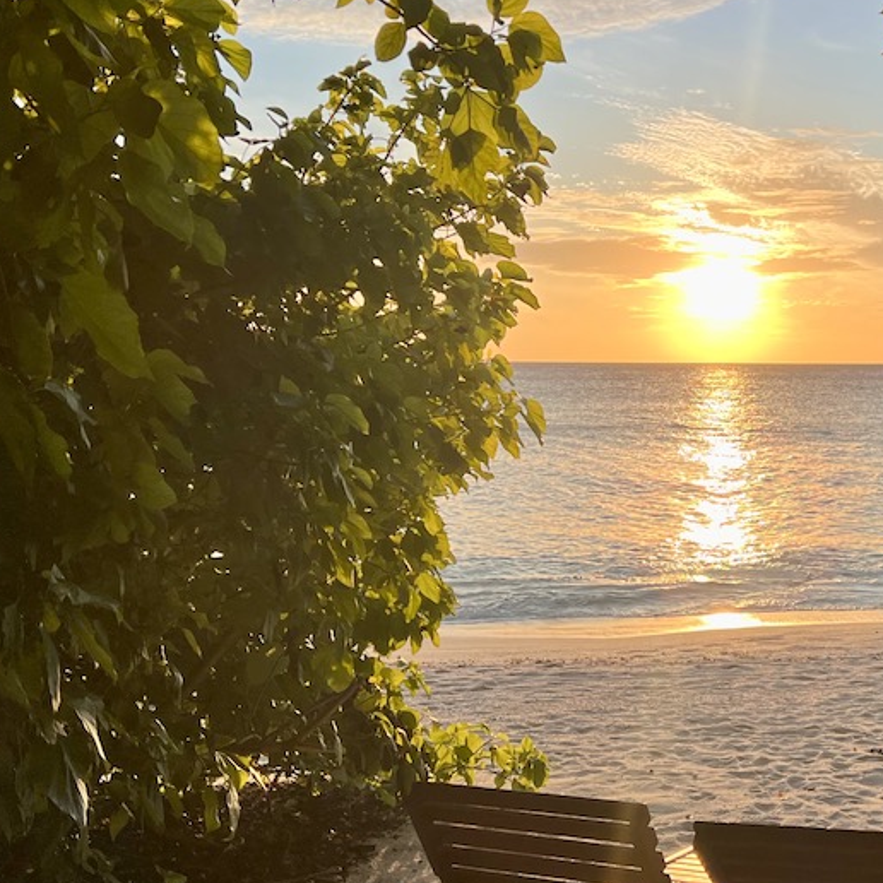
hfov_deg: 33.5
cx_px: 724
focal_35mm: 49
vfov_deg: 34.7
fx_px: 1414
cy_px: 410
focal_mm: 5.7
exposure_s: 1/3077
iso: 50
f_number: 1.5
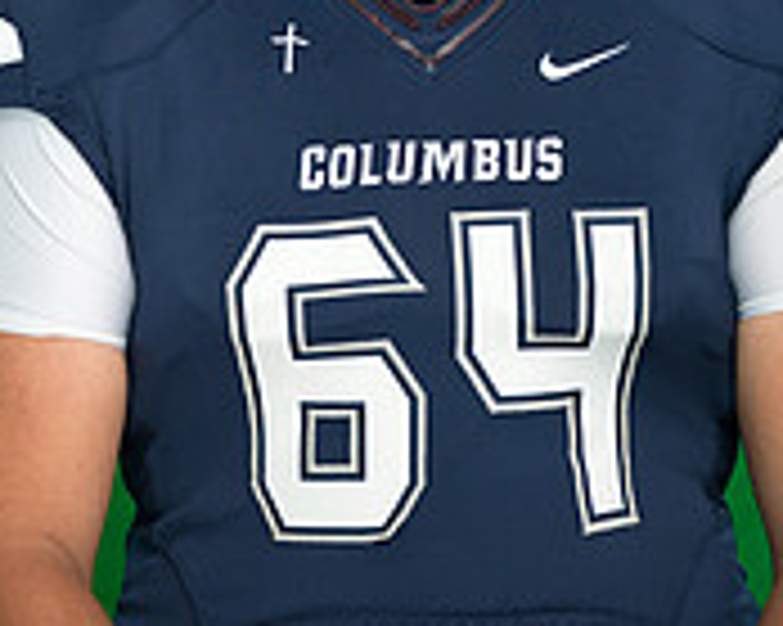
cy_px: -86
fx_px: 8431
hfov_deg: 5.3
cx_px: 428
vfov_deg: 4.2
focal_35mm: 364
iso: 800
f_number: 2.8
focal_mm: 150
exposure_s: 1/100
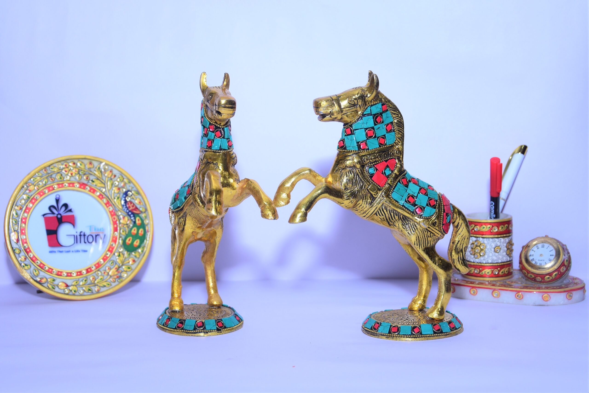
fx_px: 1104
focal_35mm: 68
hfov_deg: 29.9
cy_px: 196
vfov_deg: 20.2
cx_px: 294
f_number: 5
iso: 250
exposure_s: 1/125
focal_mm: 45
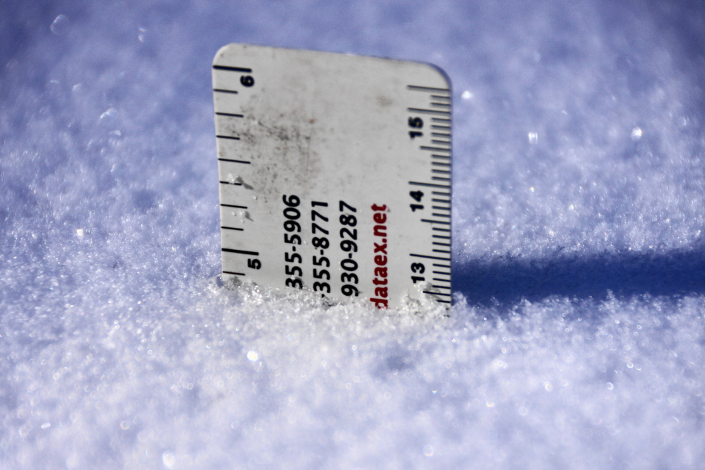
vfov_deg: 4.4
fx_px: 6168
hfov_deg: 6.5
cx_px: 352
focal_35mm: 315
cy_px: 235
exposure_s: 1/400
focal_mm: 210
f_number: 6.3
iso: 160
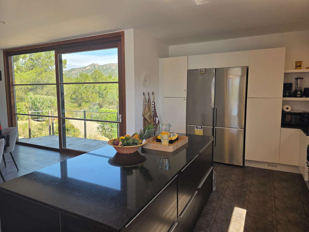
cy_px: 116
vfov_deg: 58.9
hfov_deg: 73.9
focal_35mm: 23
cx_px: 154
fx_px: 205
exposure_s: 1/100
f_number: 1.7
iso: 20
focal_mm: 6.3
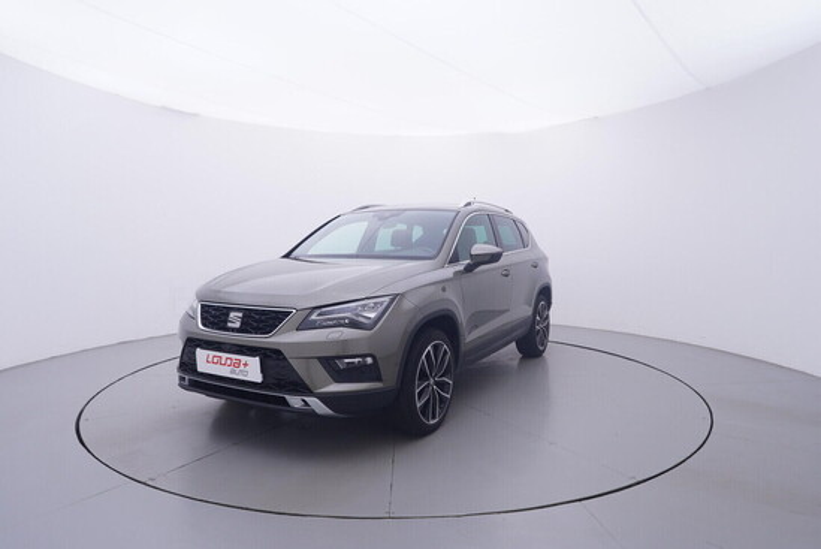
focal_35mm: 22
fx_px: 514
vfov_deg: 56.2
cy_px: 274
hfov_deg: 77.3
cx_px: 410
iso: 200
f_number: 5
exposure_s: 1/80
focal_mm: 15
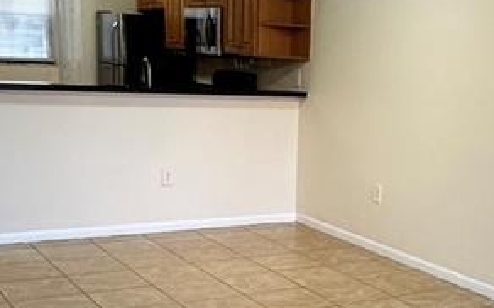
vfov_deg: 20.9
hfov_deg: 32.6
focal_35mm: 61
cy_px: 259
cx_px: 396
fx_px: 821
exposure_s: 1/60
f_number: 2.2
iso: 200
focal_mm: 2.22
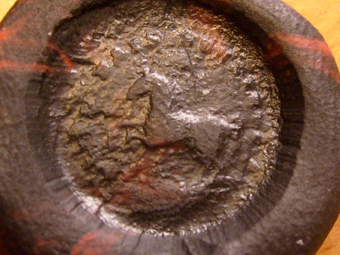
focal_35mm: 35
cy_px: 128
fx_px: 344
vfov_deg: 40.7
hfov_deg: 52.6
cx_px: 170
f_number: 2.8
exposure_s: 1/90
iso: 100
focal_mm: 5.8
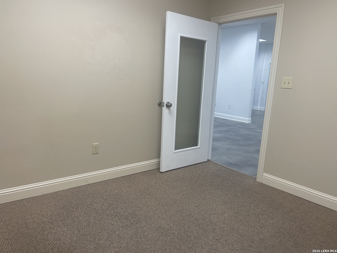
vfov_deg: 53.1
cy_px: 126
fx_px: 253
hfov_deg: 67.3
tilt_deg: -12.0
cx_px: 168
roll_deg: -2.9
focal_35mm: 26
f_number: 1.6
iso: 100
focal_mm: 5.1
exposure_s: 1/120
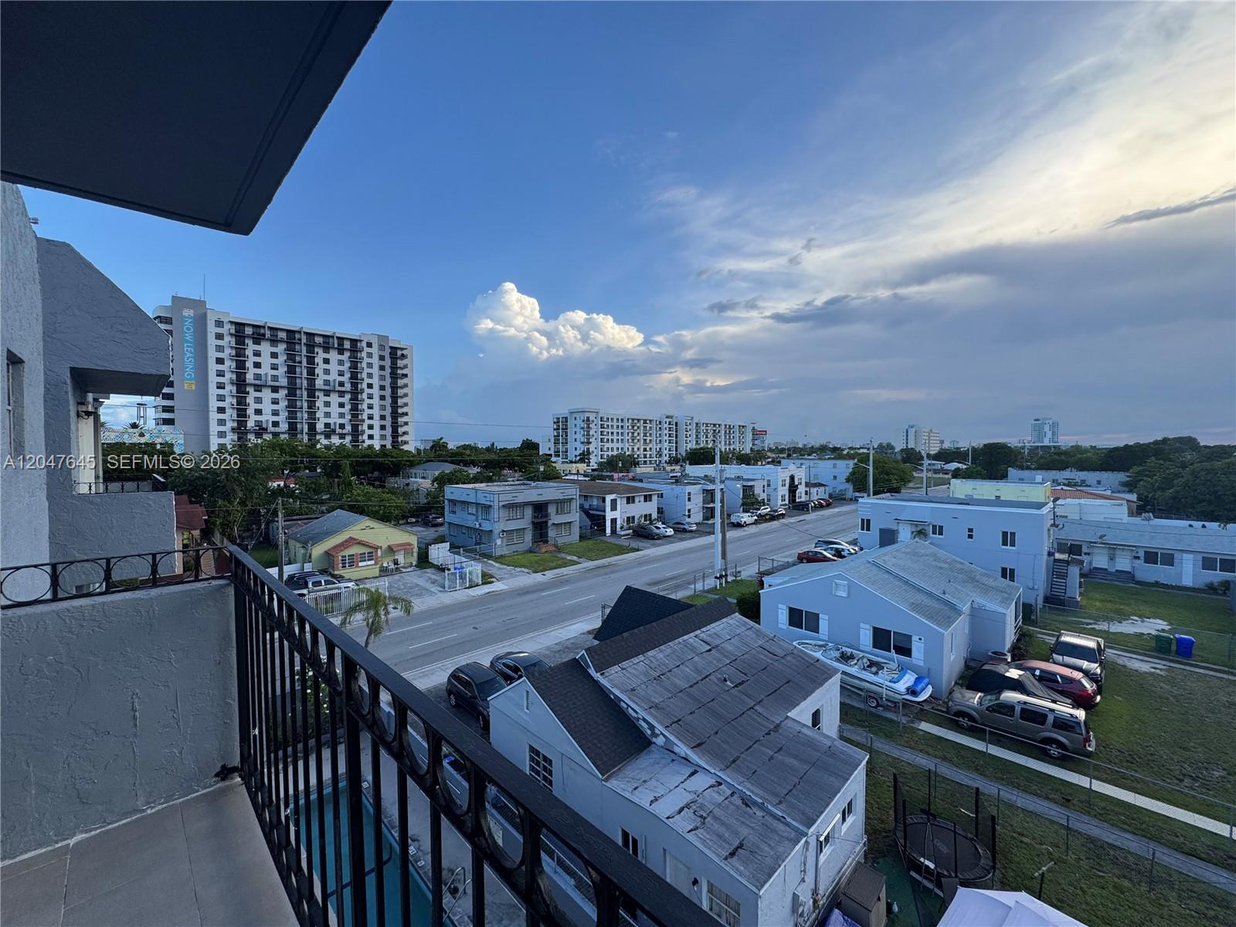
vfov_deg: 85.7
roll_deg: -0.5
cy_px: 464
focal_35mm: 14
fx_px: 500
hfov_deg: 102.1
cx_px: 618
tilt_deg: -1.3
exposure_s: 1/467
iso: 40
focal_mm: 2.22
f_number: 2.2
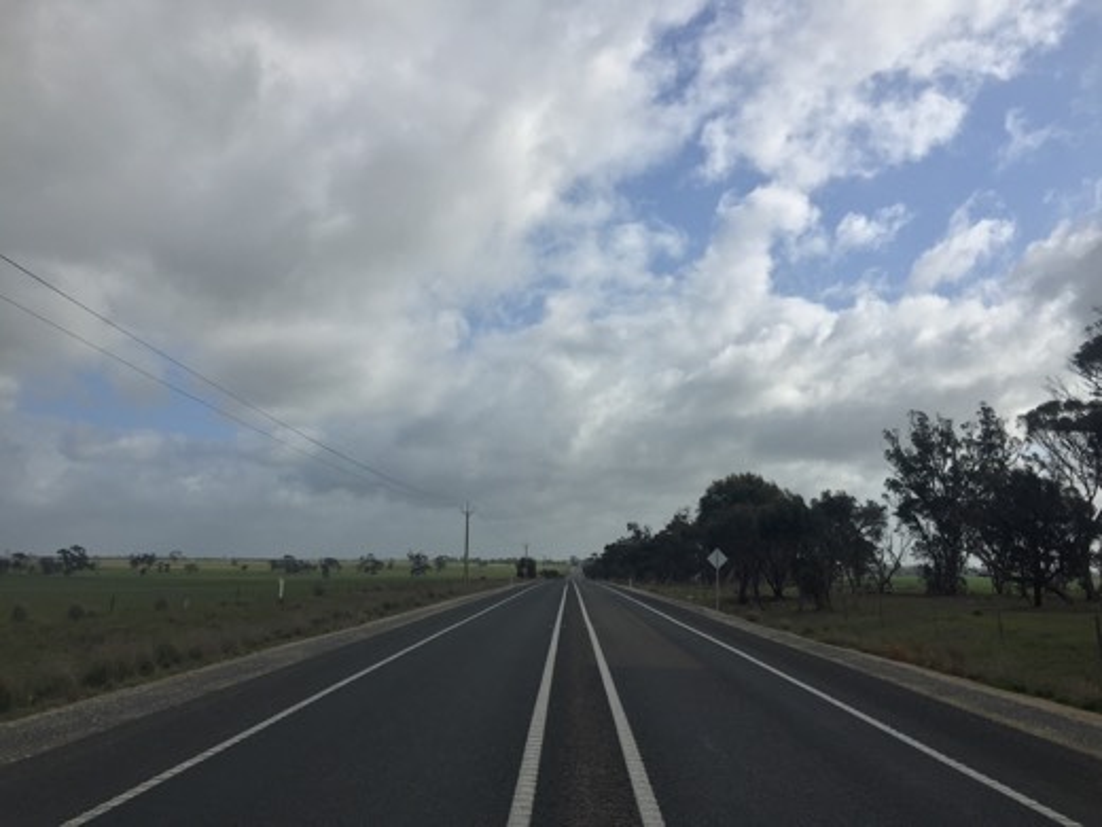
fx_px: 923
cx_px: 551
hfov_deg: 61.7
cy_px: 414
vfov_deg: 48.2
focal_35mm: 29
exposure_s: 1/3300
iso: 32
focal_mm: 4.15
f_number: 2.2
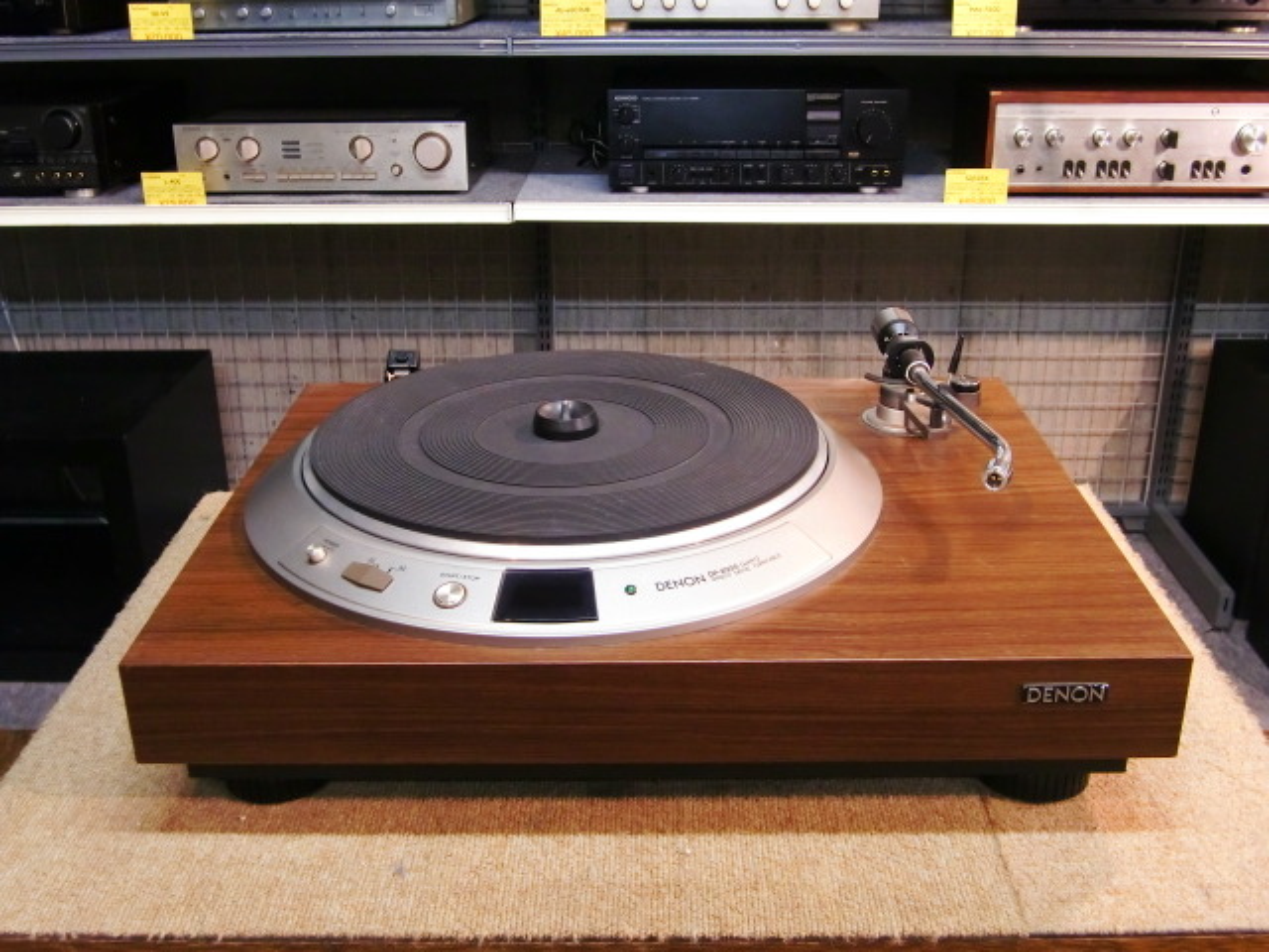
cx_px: 634
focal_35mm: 39
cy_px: 476
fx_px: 1430
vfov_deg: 36.8
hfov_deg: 47.9
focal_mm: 6.9
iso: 400
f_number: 3
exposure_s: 1/30
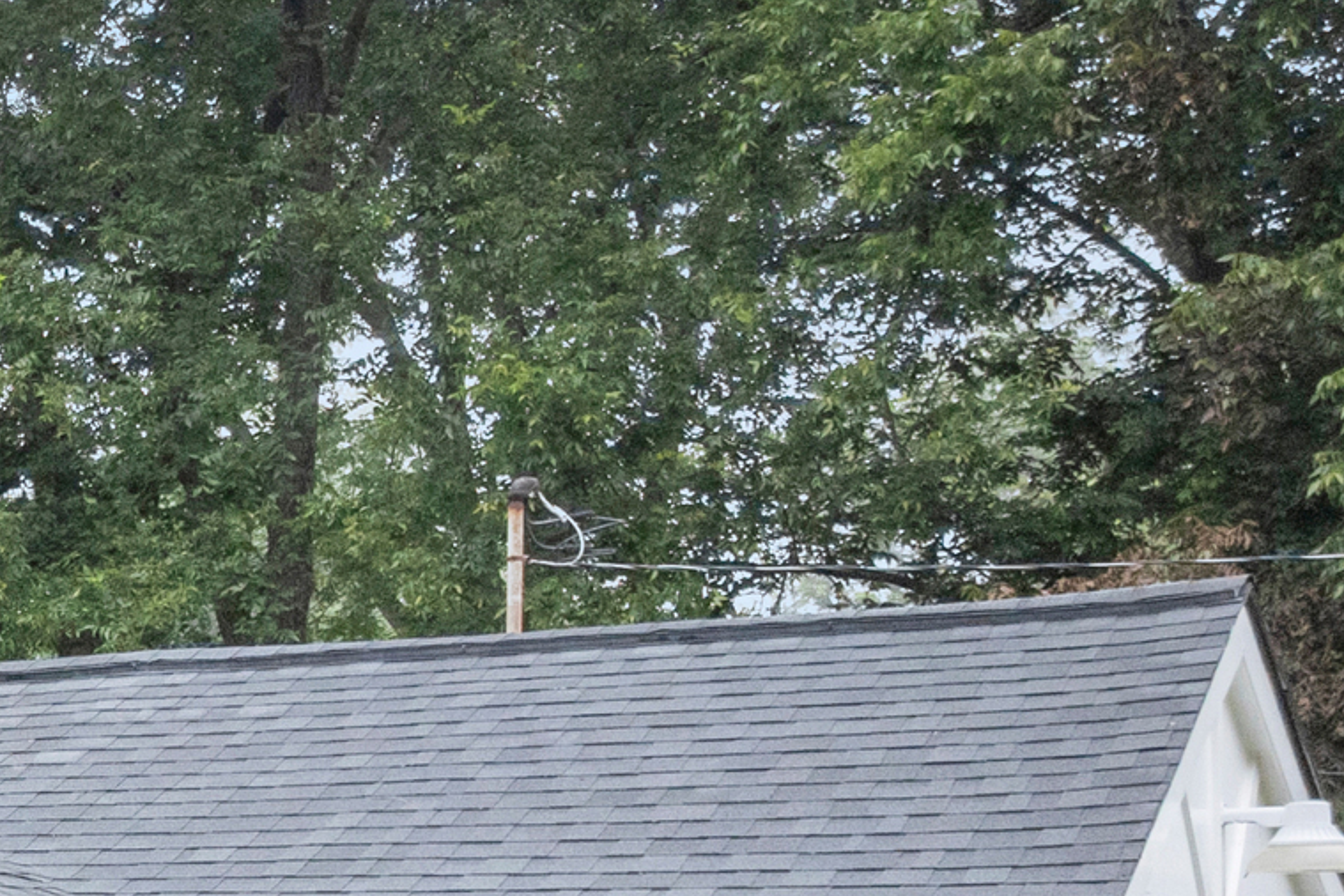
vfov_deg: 13.3
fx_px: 3770
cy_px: 980
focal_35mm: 101
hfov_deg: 17.6
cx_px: -829
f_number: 2.8
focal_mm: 12.29
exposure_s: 1/15
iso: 190
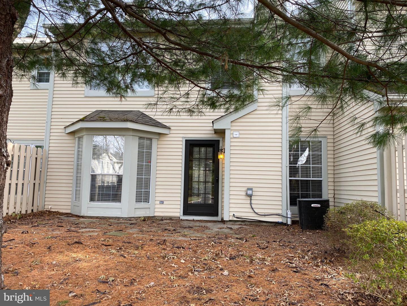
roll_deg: -1.6
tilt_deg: +5.2
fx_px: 306
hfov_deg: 67.3
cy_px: 153
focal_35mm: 26
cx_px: 204
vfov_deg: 53.1
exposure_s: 1/189
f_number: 1.8
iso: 32
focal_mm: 4.25
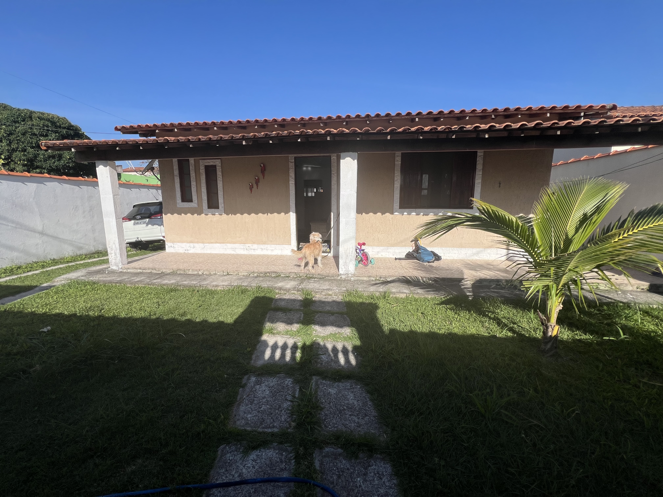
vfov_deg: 89.9
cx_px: 332
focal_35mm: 13
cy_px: 248
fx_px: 249
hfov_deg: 106.2
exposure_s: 1/2320
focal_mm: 1.57
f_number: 1.8
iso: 32
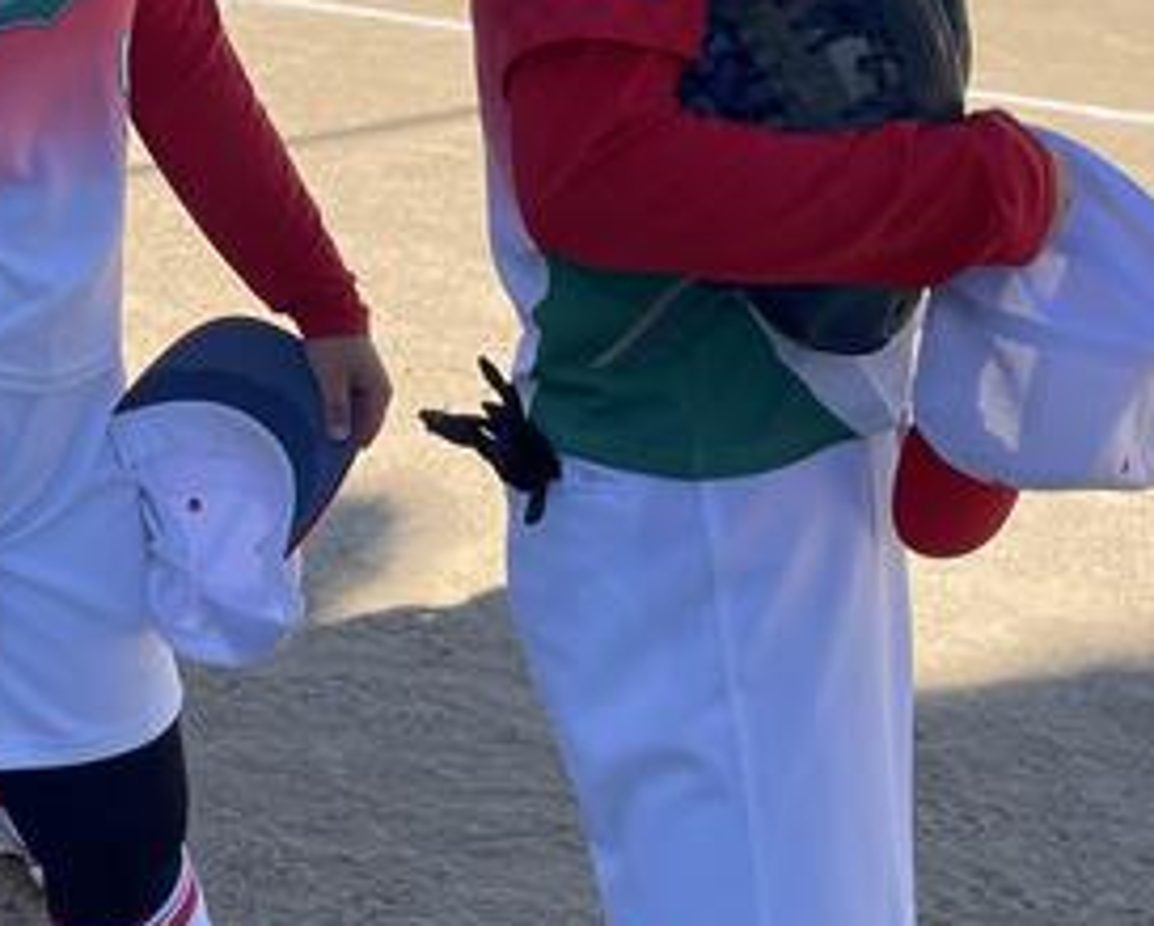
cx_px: 266
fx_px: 2222
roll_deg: -1.5
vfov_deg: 22.8
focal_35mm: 65
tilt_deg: -8.3
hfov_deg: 28.6
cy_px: 57
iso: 50
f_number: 1.6
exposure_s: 1/2747
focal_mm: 4.2
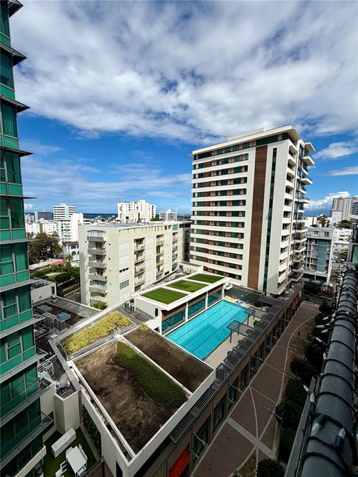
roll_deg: -0.9
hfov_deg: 85.7
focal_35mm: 14
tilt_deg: -7.2
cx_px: 179
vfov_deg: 102.1
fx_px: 193
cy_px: 238
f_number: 2.2
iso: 20
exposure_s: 1/1399
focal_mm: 2.22
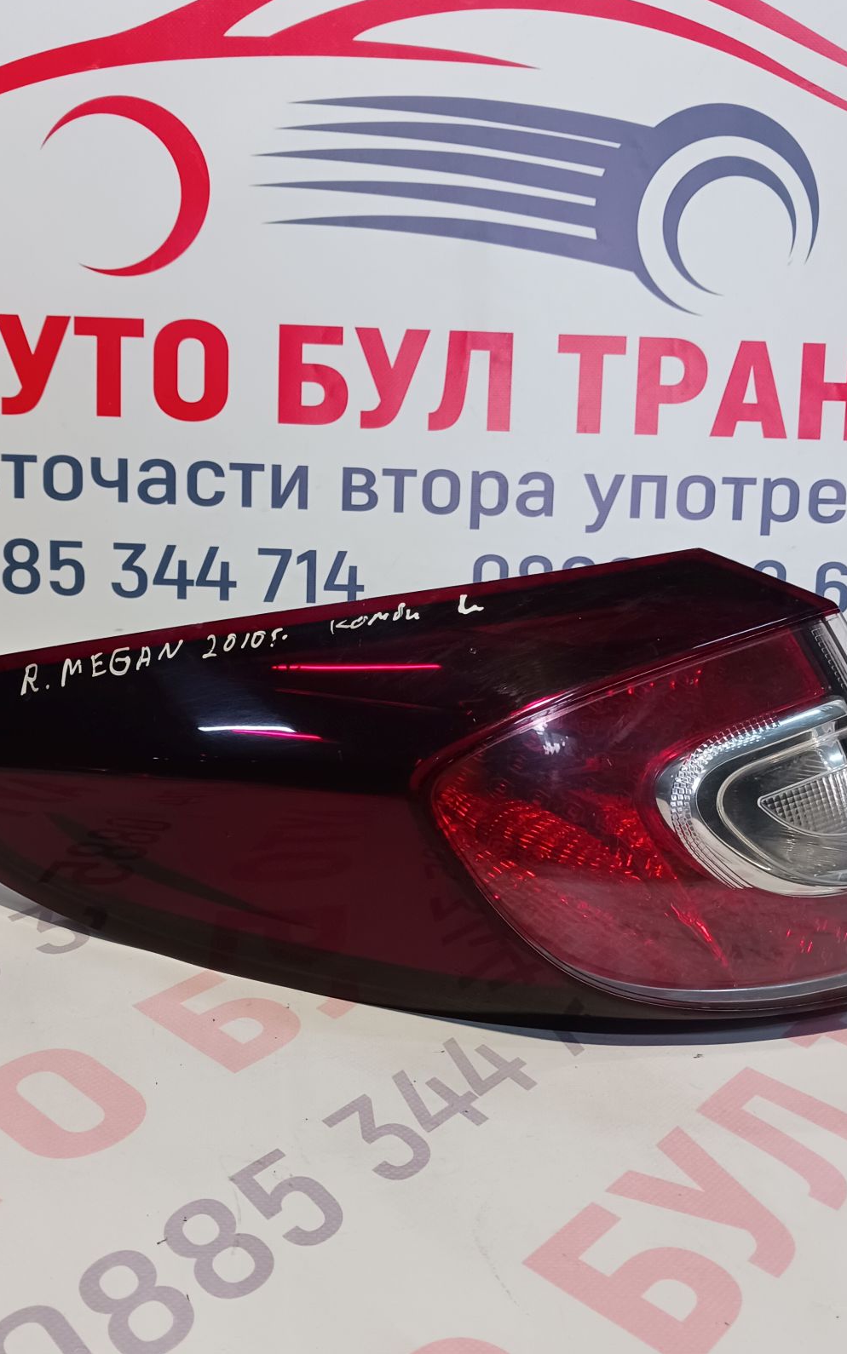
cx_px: 389
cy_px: 763
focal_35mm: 36
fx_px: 1329
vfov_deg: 53.9
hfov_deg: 35.3
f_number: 1.8
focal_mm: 4
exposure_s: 1/50
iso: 200
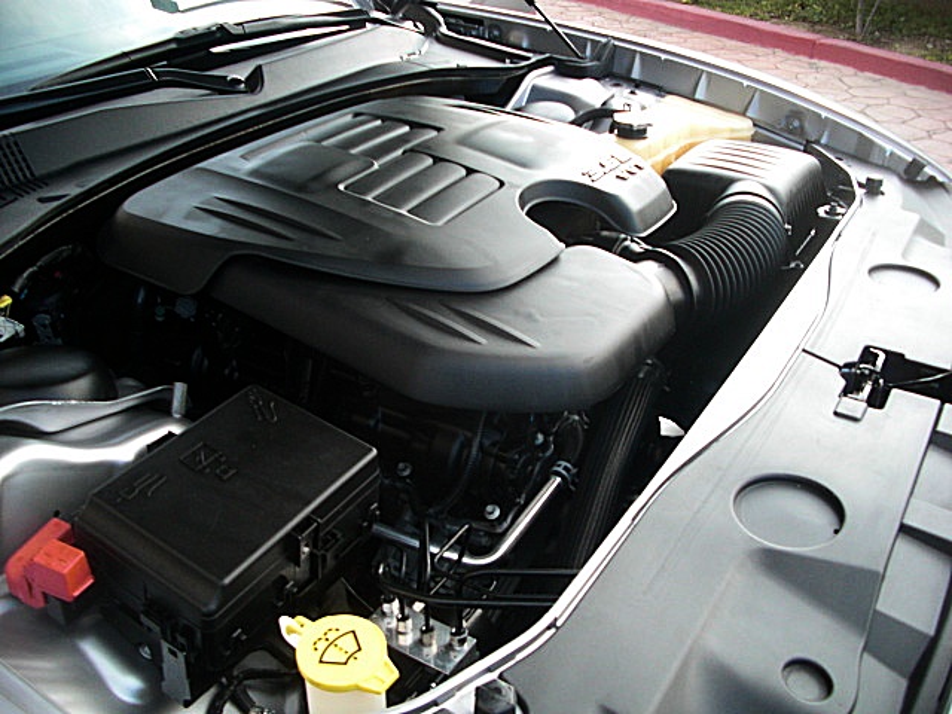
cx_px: 476
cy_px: 357
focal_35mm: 36
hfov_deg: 51.4
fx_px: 990
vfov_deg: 39.7
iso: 200
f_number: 2.8
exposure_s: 1/60
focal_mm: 6.3
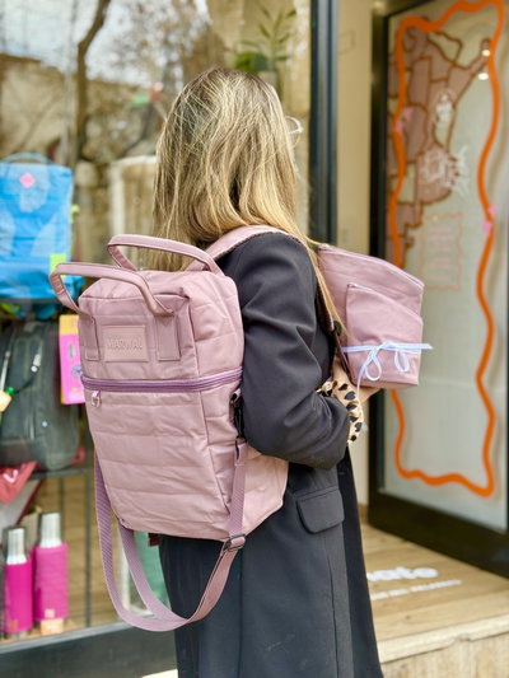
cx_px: 254
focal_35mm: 48
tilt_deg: -2.3
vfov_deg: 39.6
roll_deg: -1.0
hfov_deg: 30.3
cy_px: 339
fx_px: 941
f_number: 1.78
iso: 50
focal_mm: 6.76
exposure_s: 1/154
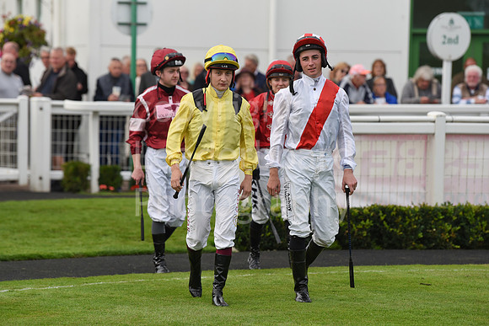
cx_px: 244
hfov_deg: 10.3
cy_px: 163
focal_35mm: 200
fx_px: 2717
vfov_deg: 6.9
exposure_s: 1/2000
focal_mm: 200
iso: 640
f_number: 4.5
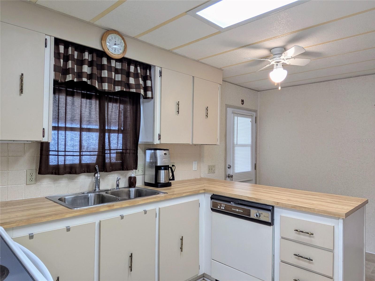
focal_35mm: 24
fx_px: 260
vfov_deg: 56.9
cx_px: 188
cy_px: 140
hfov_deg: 71.6
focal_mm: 2.51
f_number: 2
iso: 34
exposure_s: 1/22.3
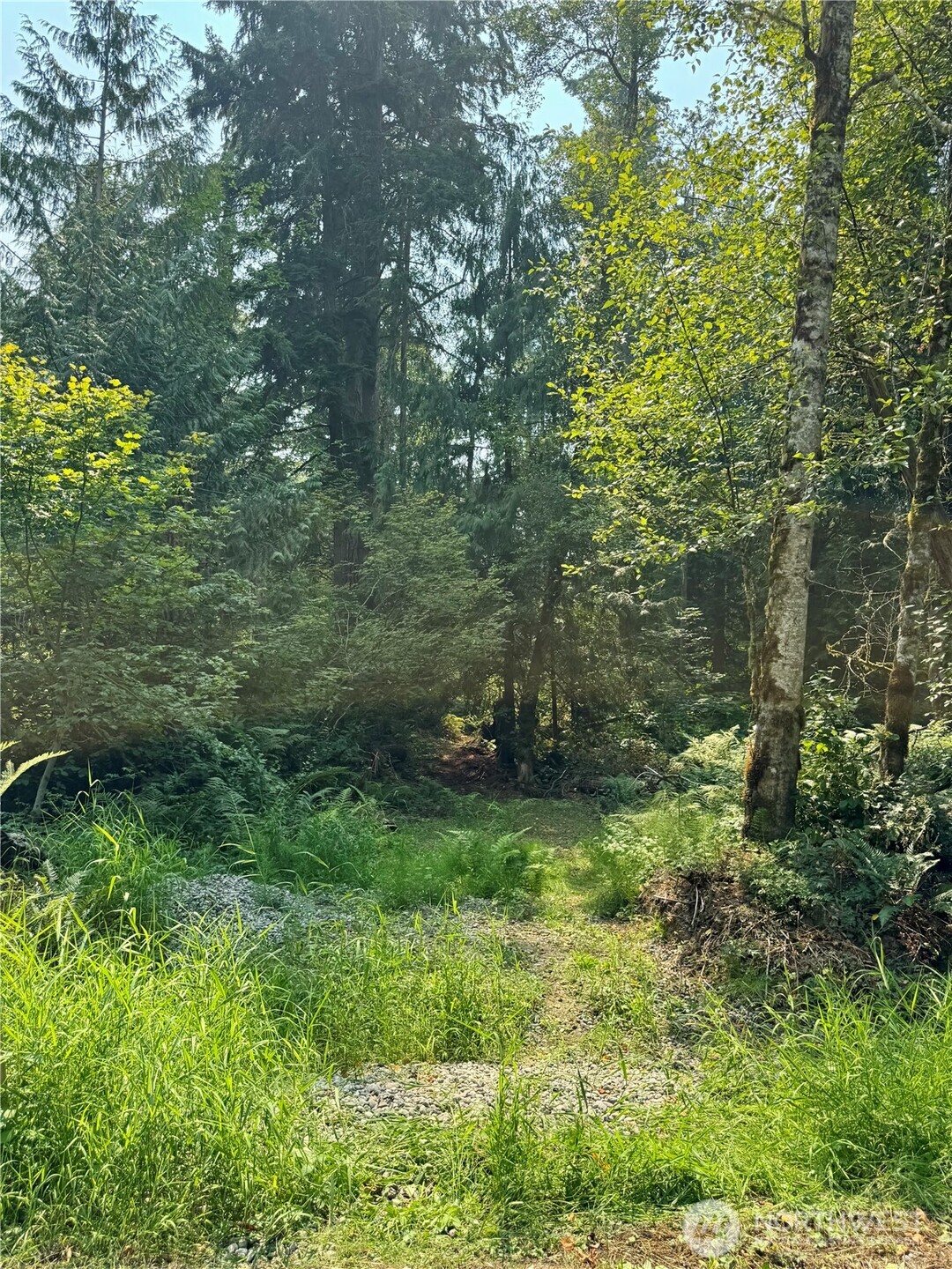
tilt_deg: +4.4
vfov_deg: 71.6
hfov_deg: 56.8
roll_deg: +1.7
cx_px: 476
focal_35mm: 24
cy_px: 634
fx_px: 880
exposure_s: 1/1172
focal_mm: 6.76
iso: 80
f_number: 1.78
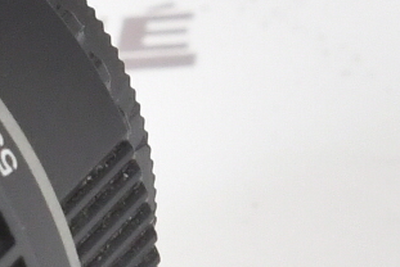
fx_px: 5349
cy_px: 375
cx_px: -355
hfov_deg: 4.2
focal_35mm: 481
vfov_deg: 2.9
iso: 800
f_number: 10
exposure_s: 1/60
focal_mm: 78
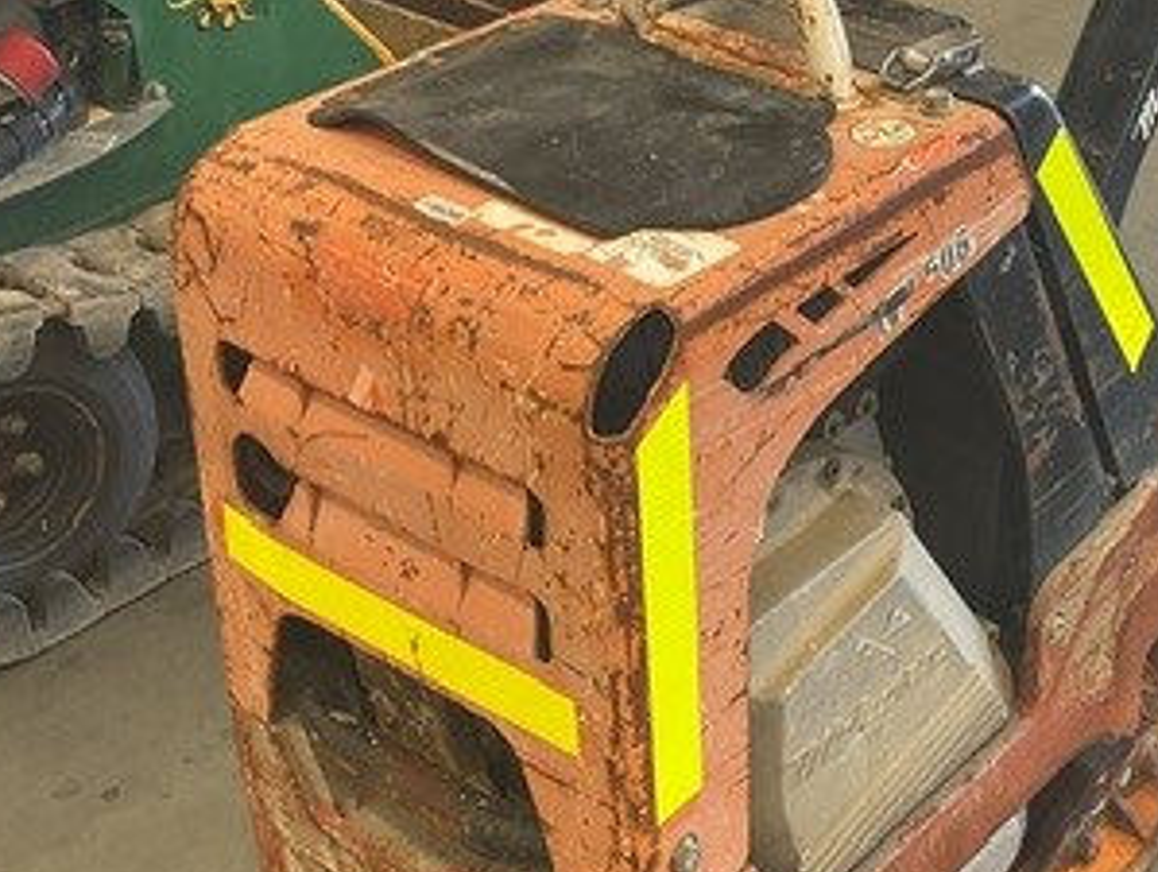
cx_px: 875
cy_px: 368
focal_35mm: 62
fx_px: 2077
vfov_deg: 23.7
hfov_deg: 30.6
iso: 40
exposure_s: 1/50
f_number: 1.8
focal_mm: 3
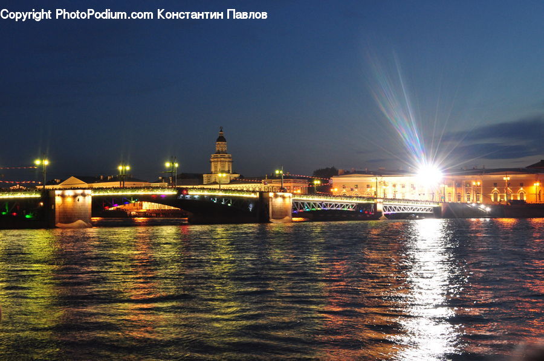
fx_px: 792
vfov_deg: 25.7
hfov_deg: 37.9
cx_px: 272
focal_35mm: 52
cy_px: 180
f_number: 8
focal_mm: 35
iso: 640
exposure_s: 1/2.5
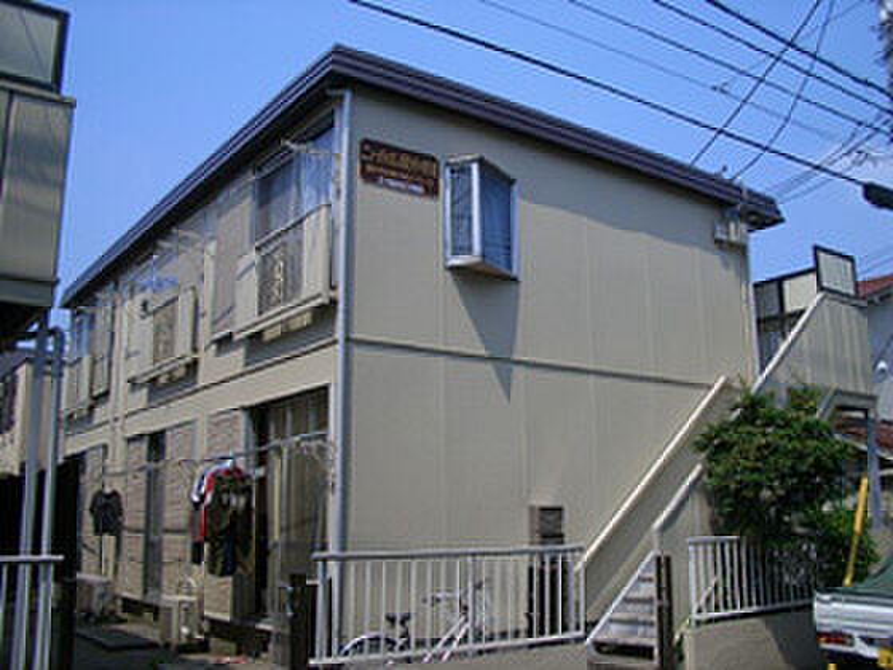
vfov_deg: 40.7
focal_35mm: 35
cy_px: 335
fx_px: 903
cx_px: 446
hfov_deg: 52.6
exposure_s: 1/800
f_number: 4.3
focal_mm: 5.8
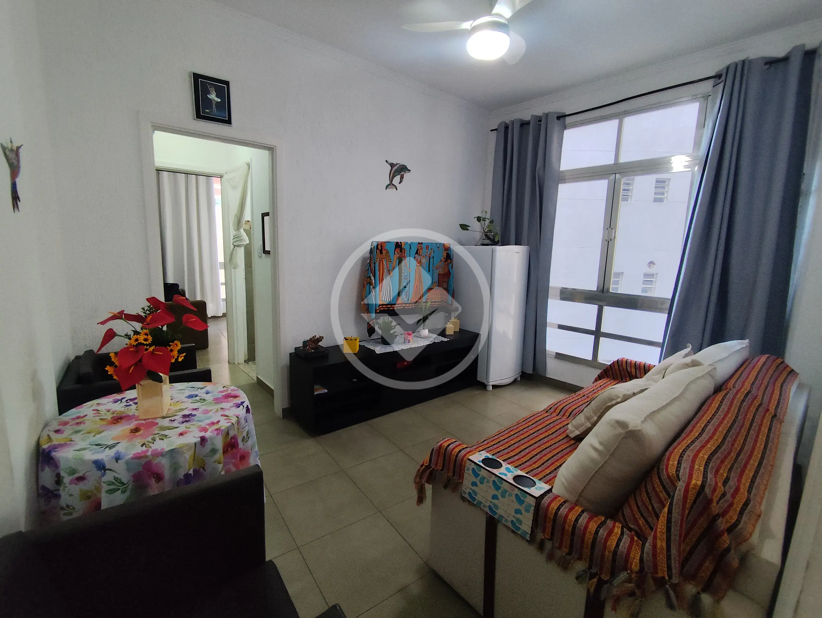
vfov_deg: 78.2
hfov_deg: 94.5
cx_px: 411
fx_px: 380
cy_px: 309
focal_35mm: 16
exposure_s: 1/60
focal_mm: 1.65
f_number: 2.2
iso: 200
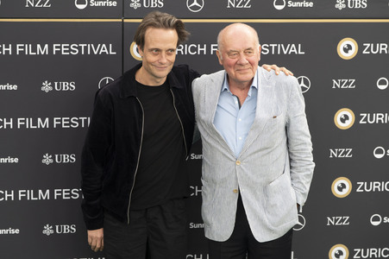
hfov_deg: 23.8
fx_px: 923
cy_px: 121
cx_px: 187
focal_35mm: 85
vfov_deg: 16.0
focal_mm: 78
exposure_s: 1/200
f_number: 4.5
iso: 400
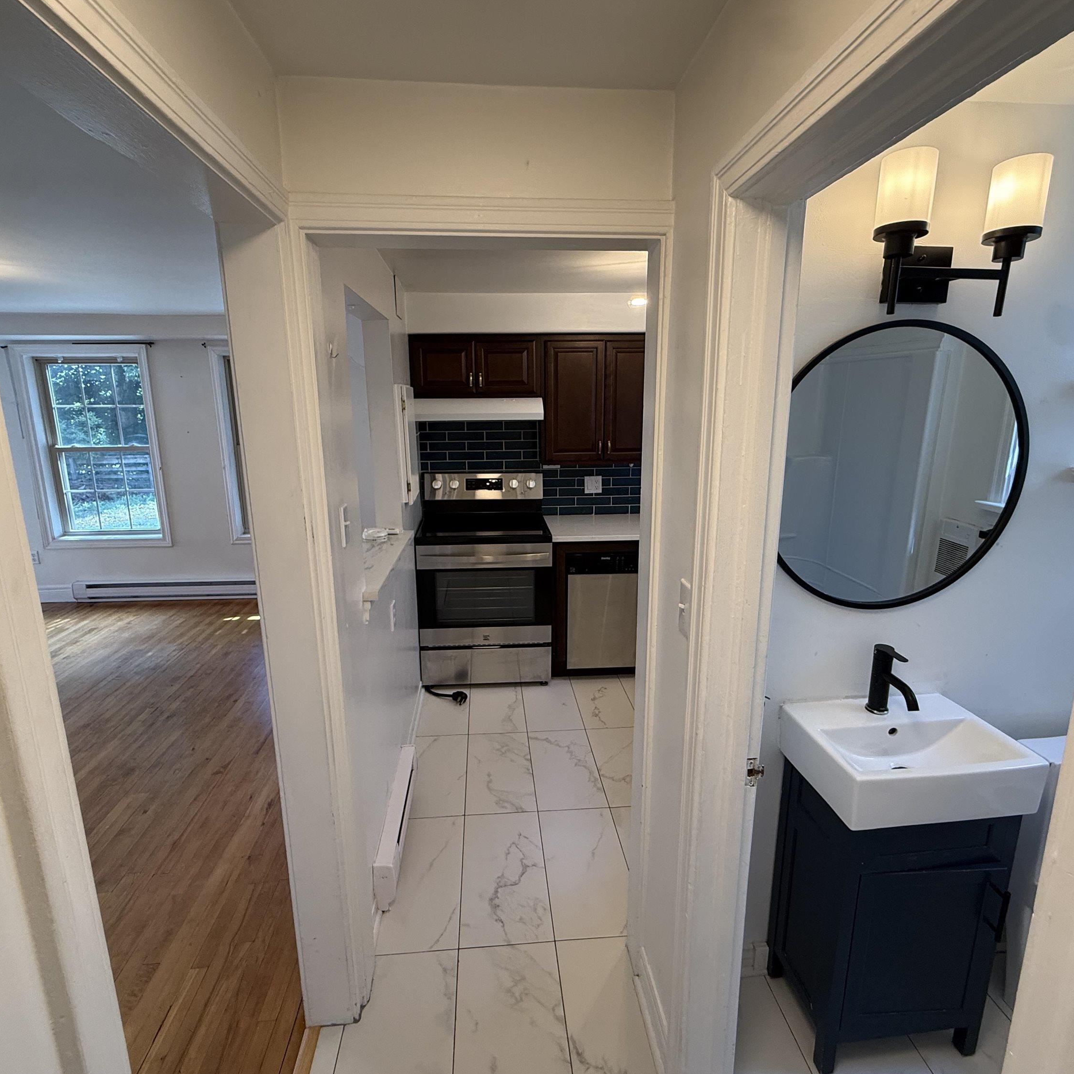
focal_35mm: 17
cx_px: 536
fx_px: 597
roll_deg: +0.7
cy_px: 527
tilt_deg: -11.4
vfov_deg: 84.0
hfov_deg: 84.0
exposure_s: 1/120
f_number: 2.2
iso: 160
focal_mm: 2.22
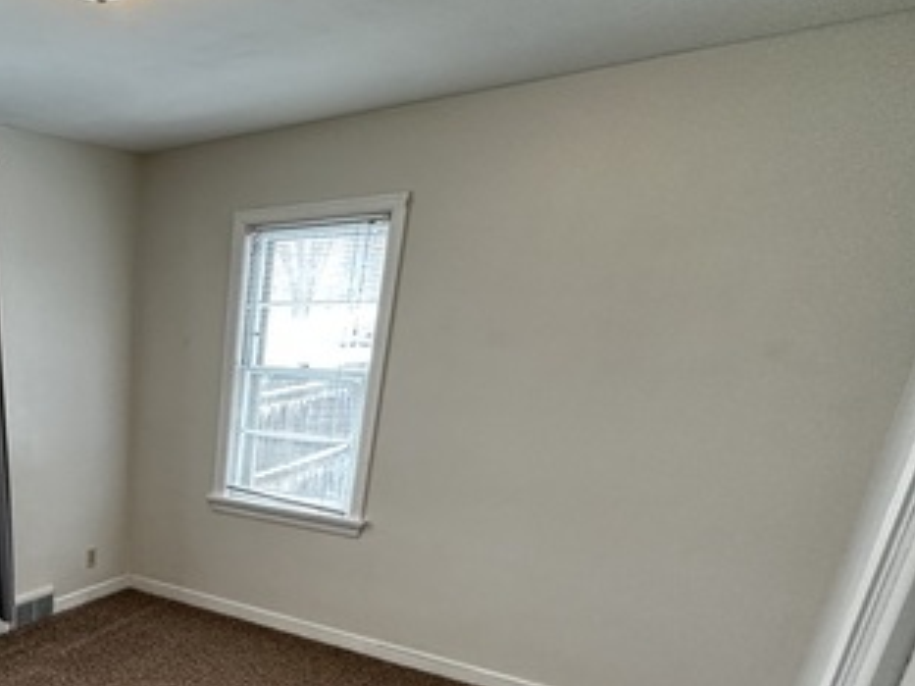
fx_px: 793
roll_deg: +1.0
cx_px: 31
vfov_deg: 42.7
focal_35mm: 30
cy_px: 621
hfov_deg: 50.4
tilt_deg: -21.8
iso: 200
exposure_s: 1/60
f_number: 2.2
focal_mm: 2.22
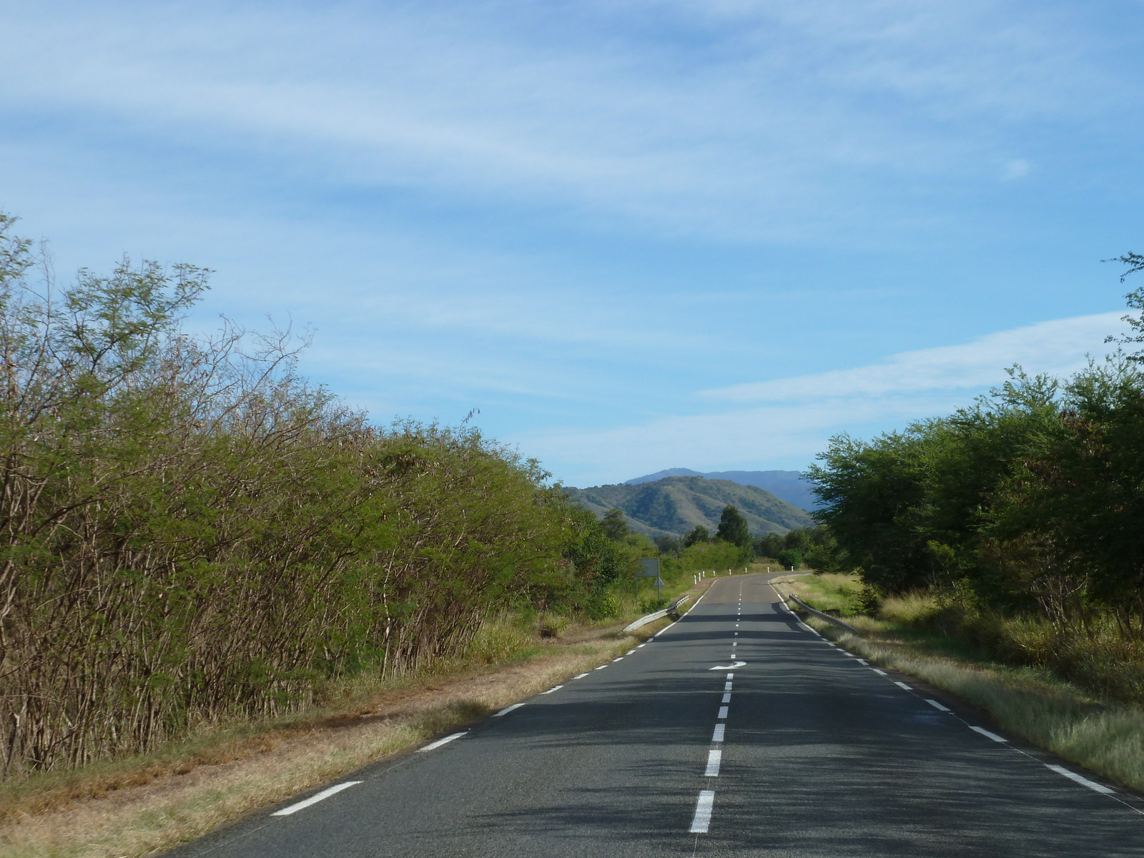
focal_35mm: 59
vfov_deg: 24.8
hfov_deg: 32.7
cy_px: 429
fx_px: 1950
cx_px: 572
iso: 80
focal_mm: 9.7
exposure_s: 1/400
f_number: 5
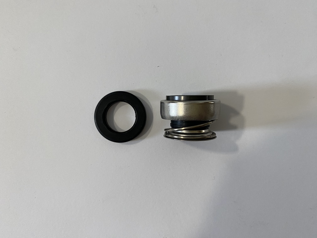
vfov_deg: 54.9
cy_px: 119
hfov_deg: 69.4
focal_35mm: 25
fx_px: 229
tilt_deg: -87.6
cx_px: 158
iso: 80
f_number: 1.8
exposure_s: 1/50
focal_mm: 4.25
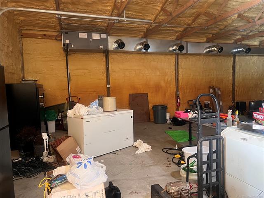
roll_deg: +2.8
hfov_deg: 67.3
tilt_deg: -2.5
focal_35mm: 26
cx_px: 132
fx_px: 198
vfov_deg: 53.1
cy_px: 99
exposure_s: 1/40
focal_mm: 5.7
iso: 500
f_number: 1.5
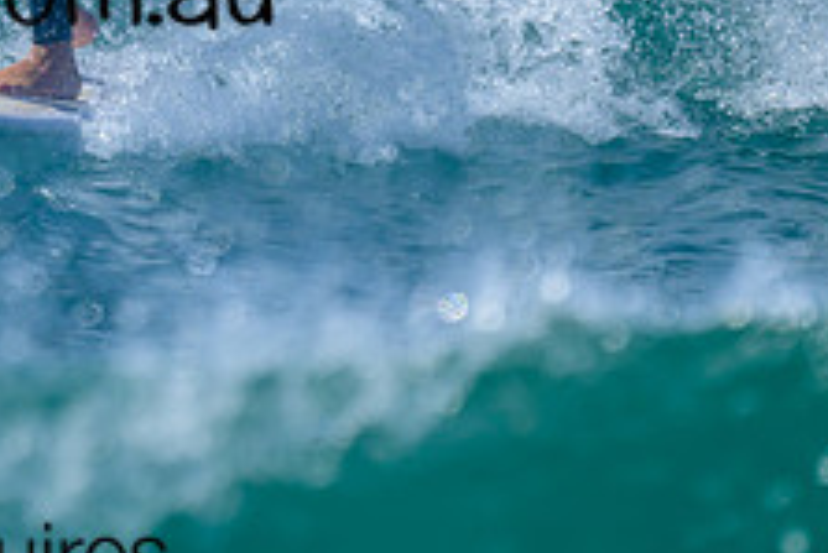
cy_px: -212
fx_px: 59445
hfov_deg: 0.8
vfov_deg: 0.5
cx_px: -68
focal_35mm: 2583
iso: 180
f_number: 6.3
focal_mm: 800
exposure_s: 1/2000
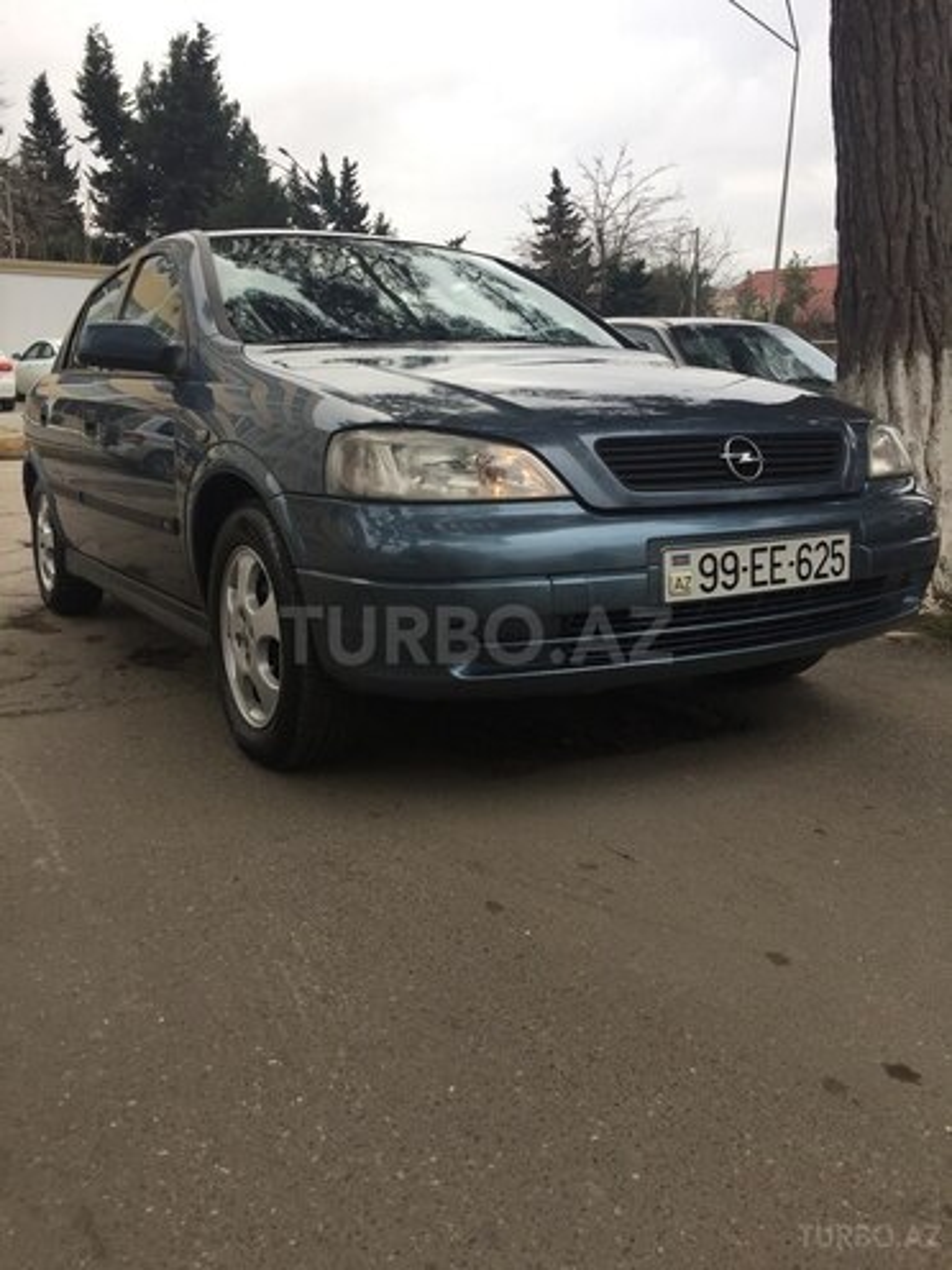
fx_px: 1063
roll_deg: -2.5
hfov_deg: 48.2
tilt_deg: -12.6
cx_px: 476
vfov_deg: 61.7
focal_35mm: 29
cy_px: 635
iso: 32
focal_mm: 4.15
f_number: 2.2
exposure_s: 1/190
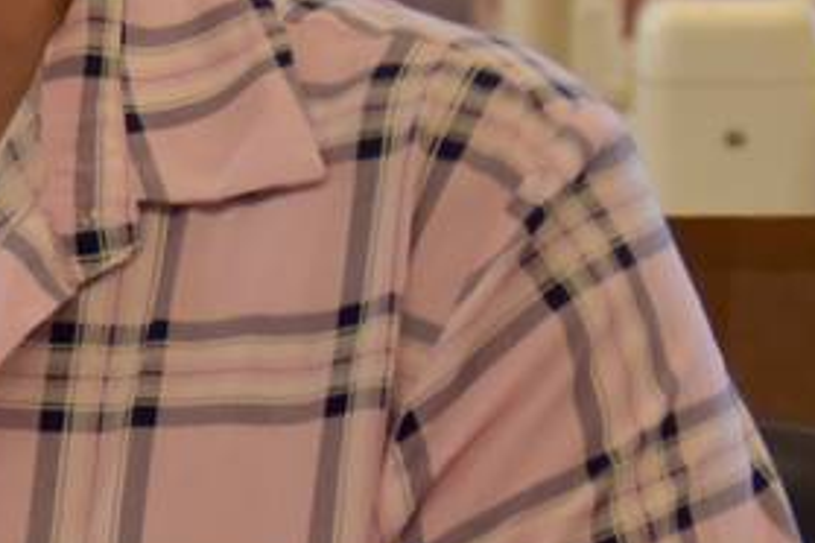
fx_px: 6225
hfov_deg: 6.9
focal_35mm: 275
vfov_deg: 5.0
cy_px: 442
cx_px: -1396
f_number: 2.8
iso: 800
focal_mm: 40
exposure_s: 1/800
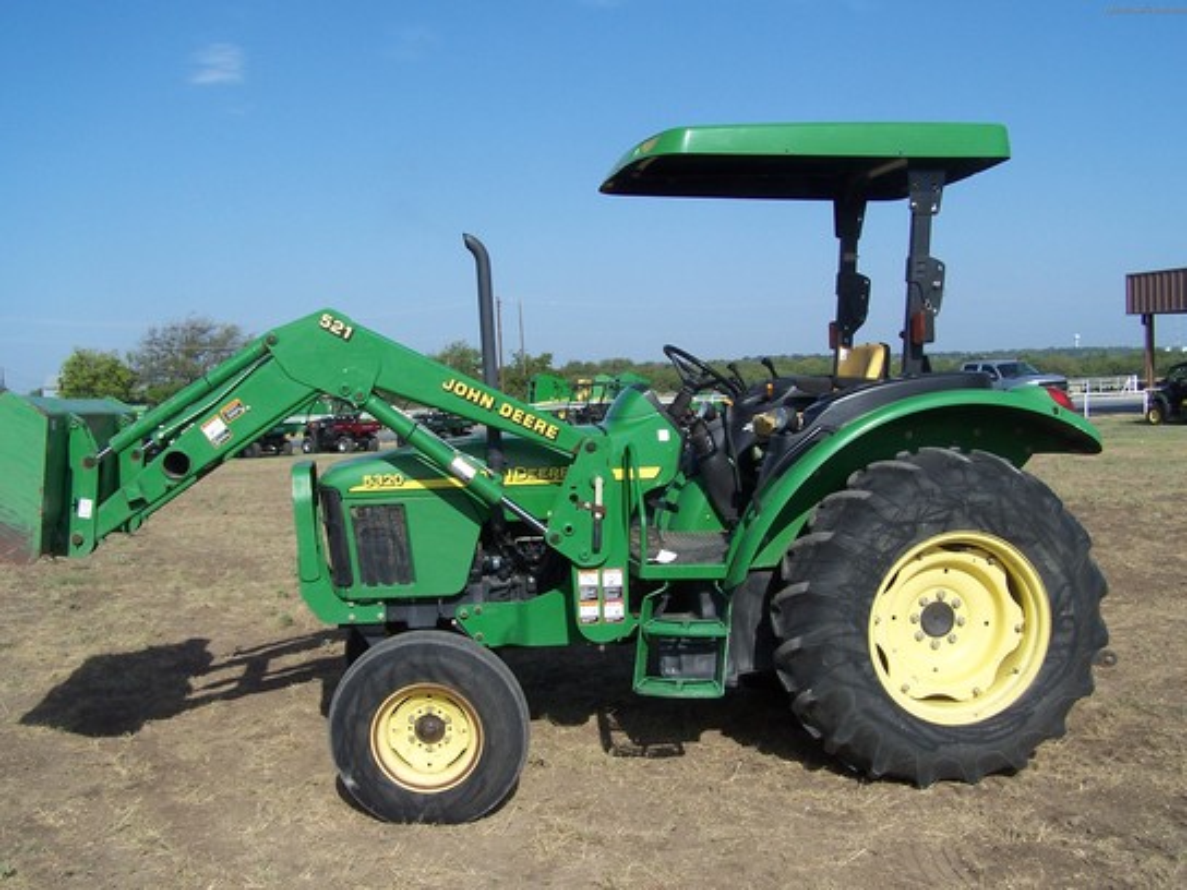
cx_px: 594
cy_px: 445
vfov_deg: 37.7
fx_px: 1303
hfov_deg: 49.0
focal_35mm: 38
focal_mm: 6.3
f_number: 4
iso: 80
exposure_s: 1/1000
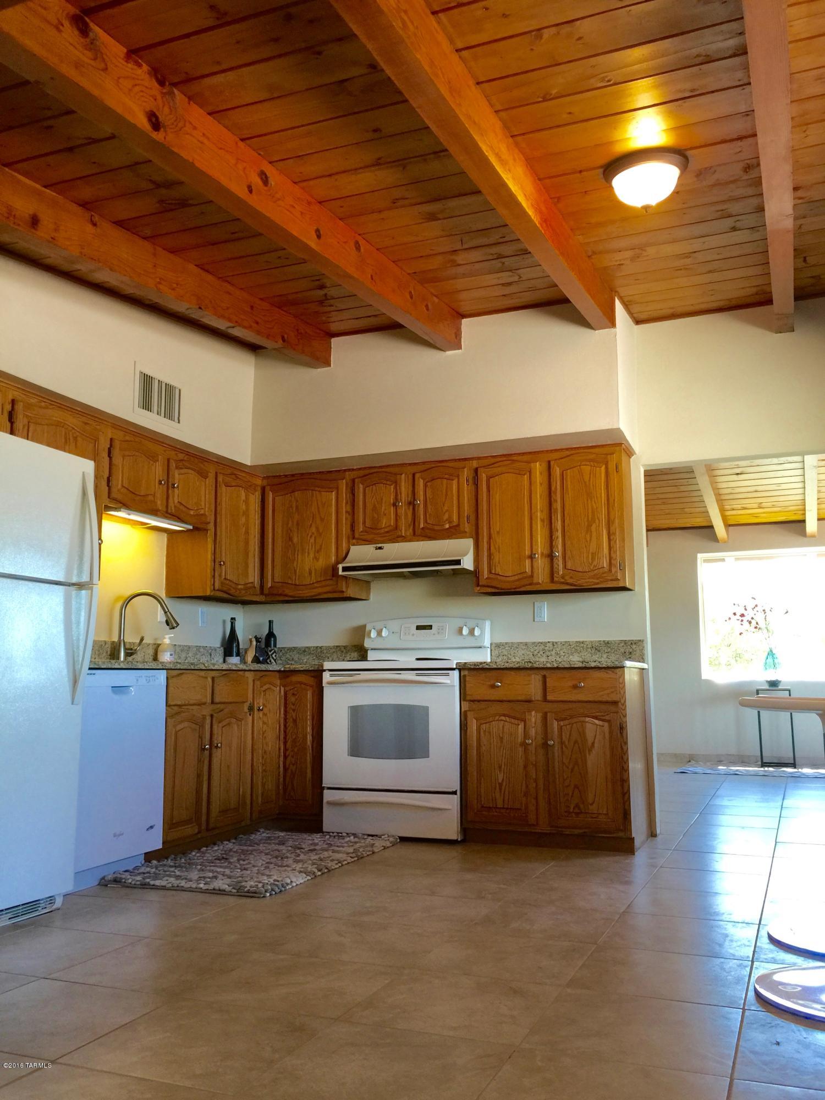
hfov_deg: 48.2
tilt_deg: +7.6
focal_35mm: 29
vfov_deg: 61.7
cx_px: 412
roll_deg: +0.8
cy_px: 550
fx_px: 922
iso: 50
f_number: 2.2
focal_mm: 4.15
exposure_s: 1/30
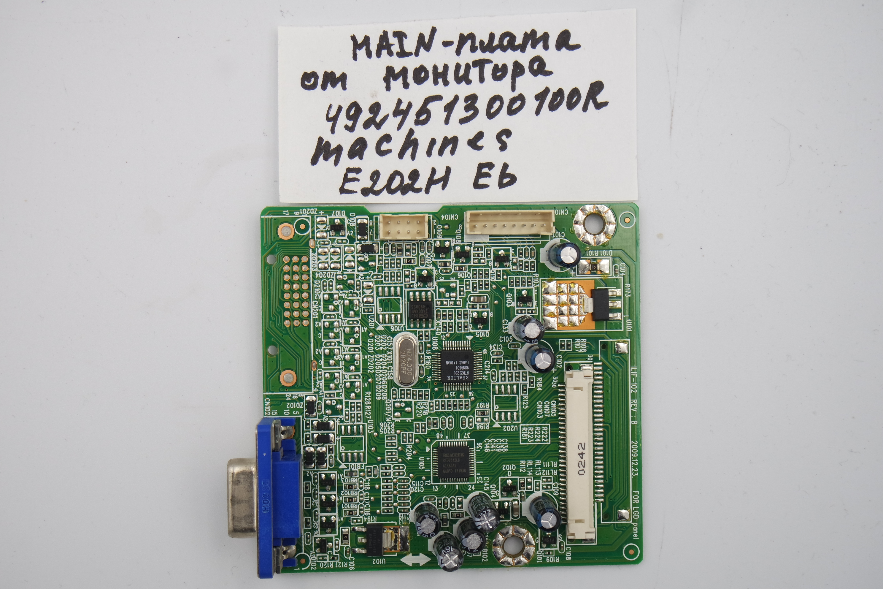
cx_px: 442
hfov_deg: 43.6
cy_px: 294
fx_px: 1104
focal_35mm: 45
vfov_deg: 29.9
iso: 160
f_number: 5
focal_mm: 17
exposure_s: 1/100
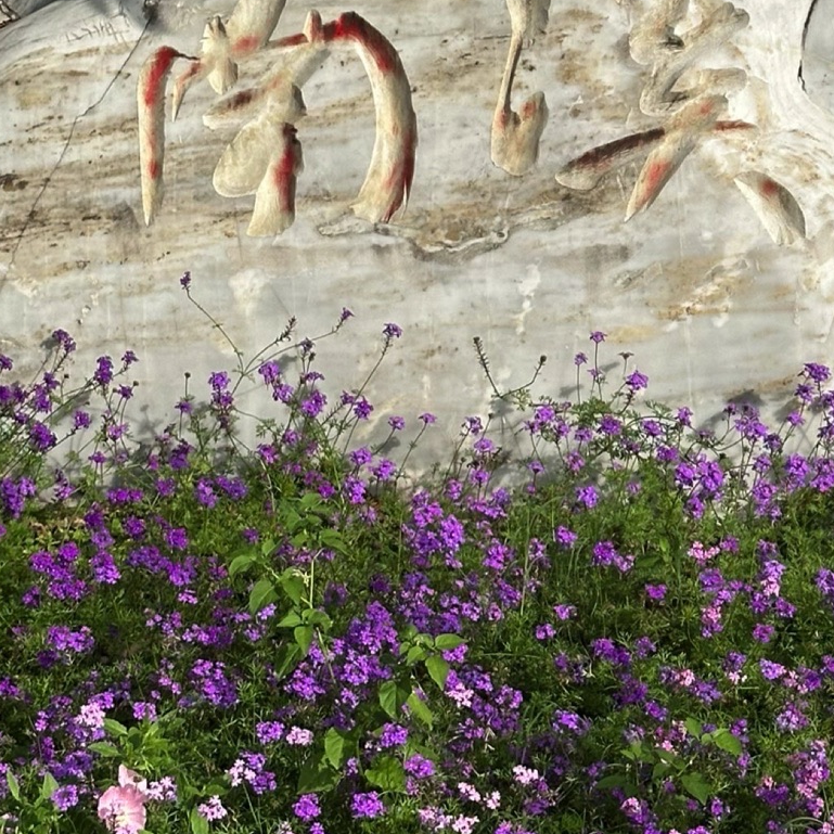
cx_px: 735
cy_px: 88
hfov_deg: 15.3
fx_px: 3080
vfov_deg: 15.3
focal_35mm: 113
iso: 64
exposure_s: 1/5882
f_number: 1.78
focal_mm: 6.86
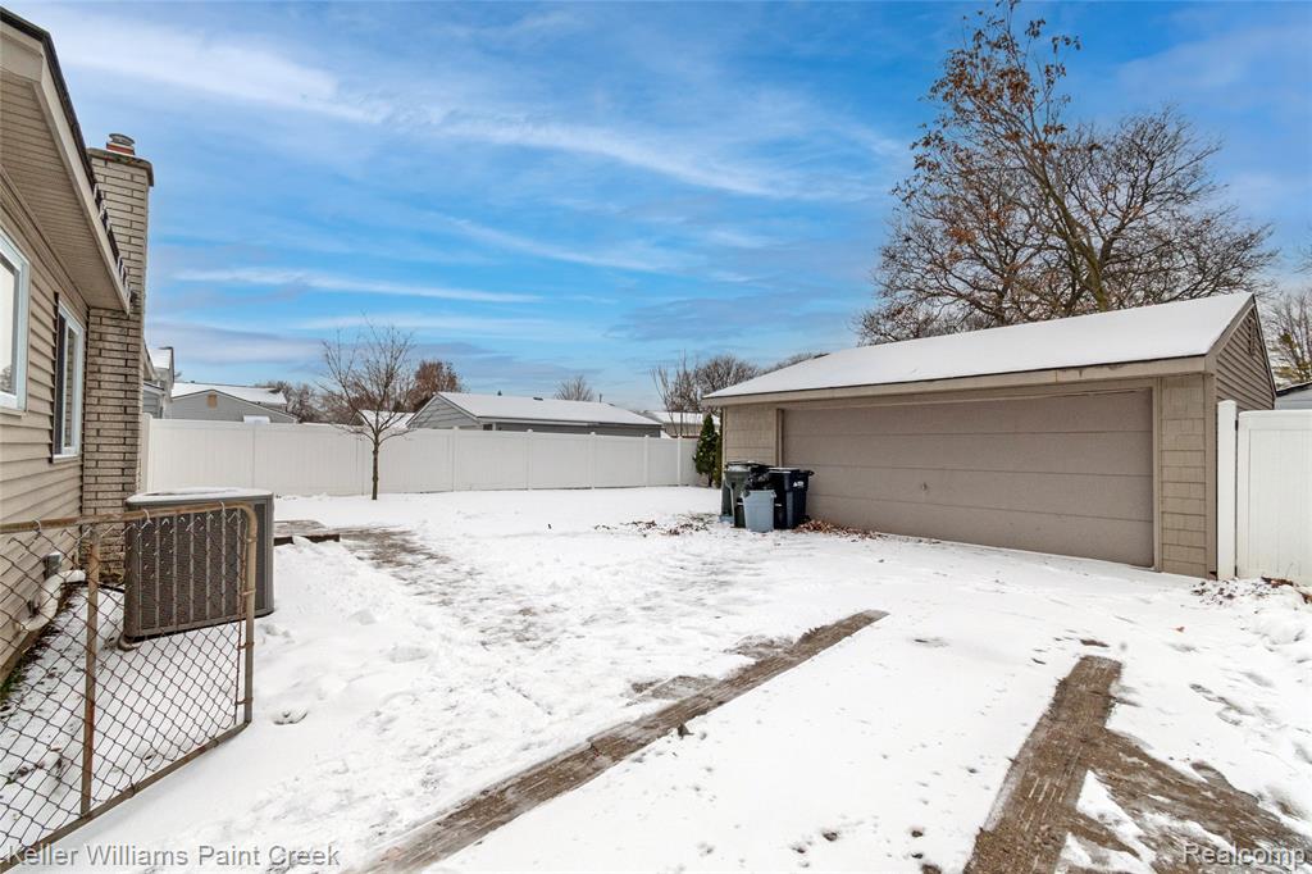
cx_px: 656
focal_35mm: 15
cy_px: 437
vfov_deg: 77.3
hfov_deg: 100.4
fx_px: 546
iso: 800
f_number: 14
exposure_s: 1/80
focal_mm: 10
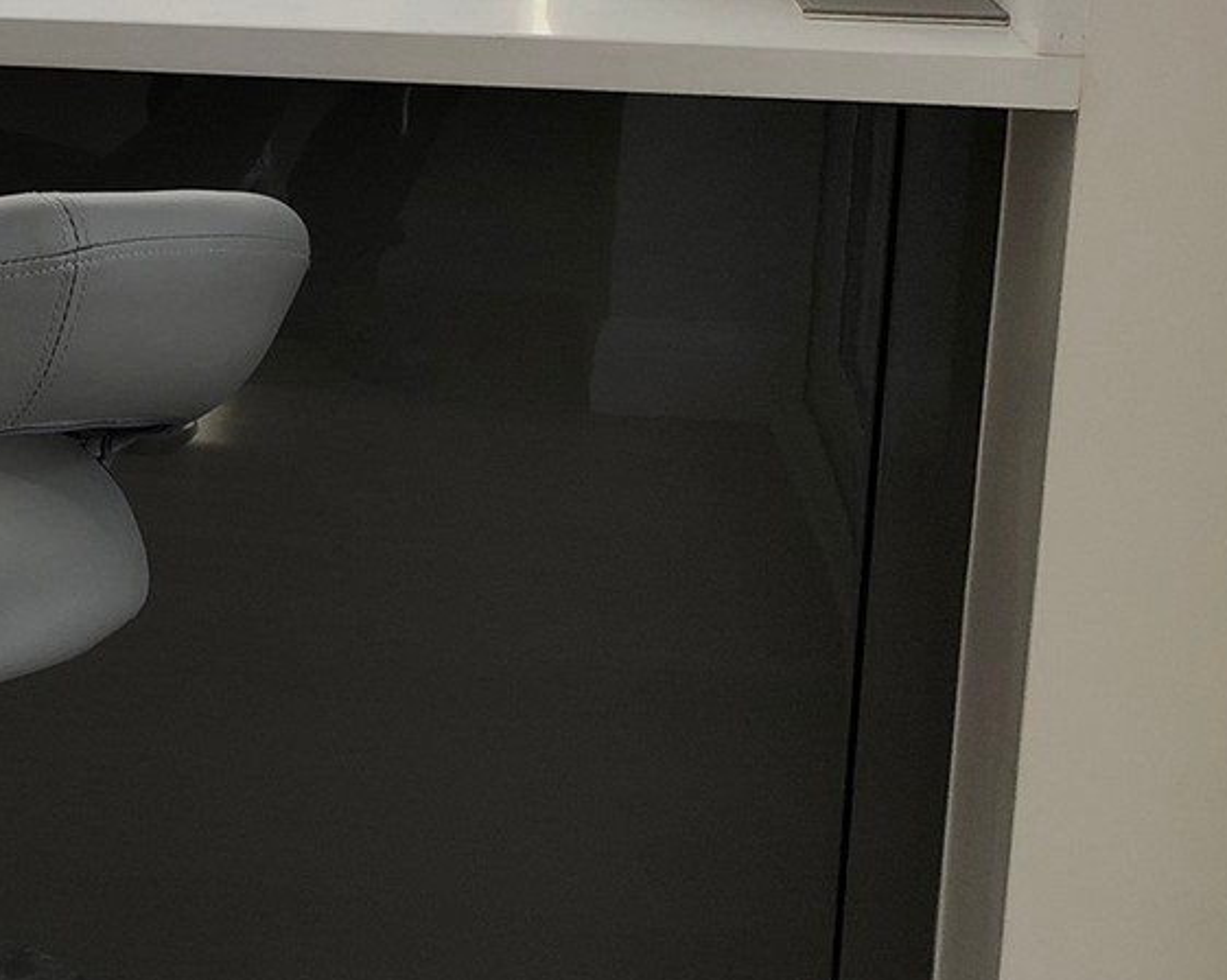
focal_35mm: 78
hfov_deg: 21.6
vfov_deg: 19.1
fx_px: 2831
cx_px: -455
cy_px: 15
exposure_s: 1/100
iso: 25
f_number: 1.8
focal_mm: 4
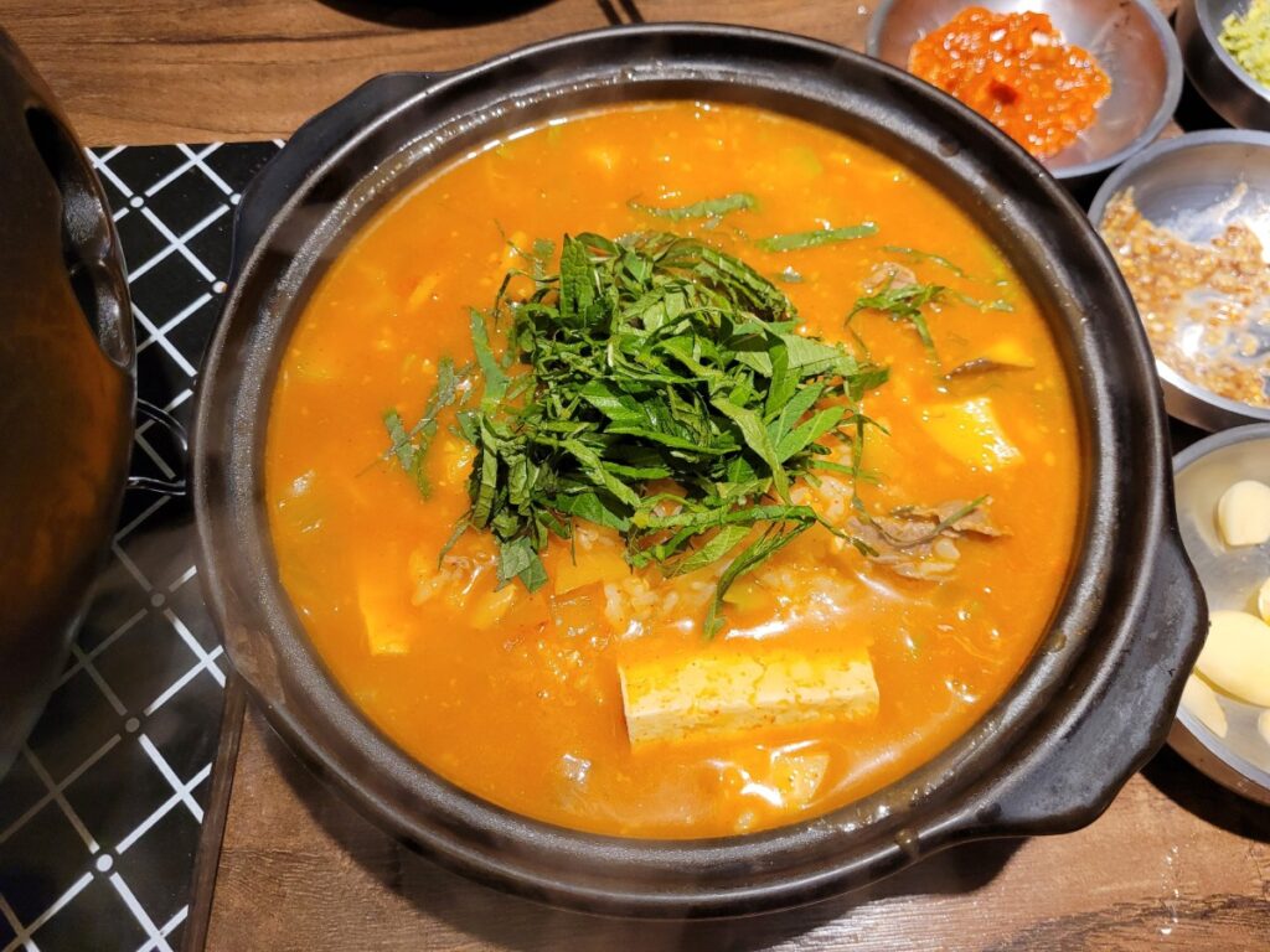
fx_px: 954
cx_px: 635
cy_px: 476
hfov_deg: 67.3
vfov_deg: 53.1
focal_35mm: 26
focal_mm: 5.4
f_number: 1.8
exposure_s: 1/120
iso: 320
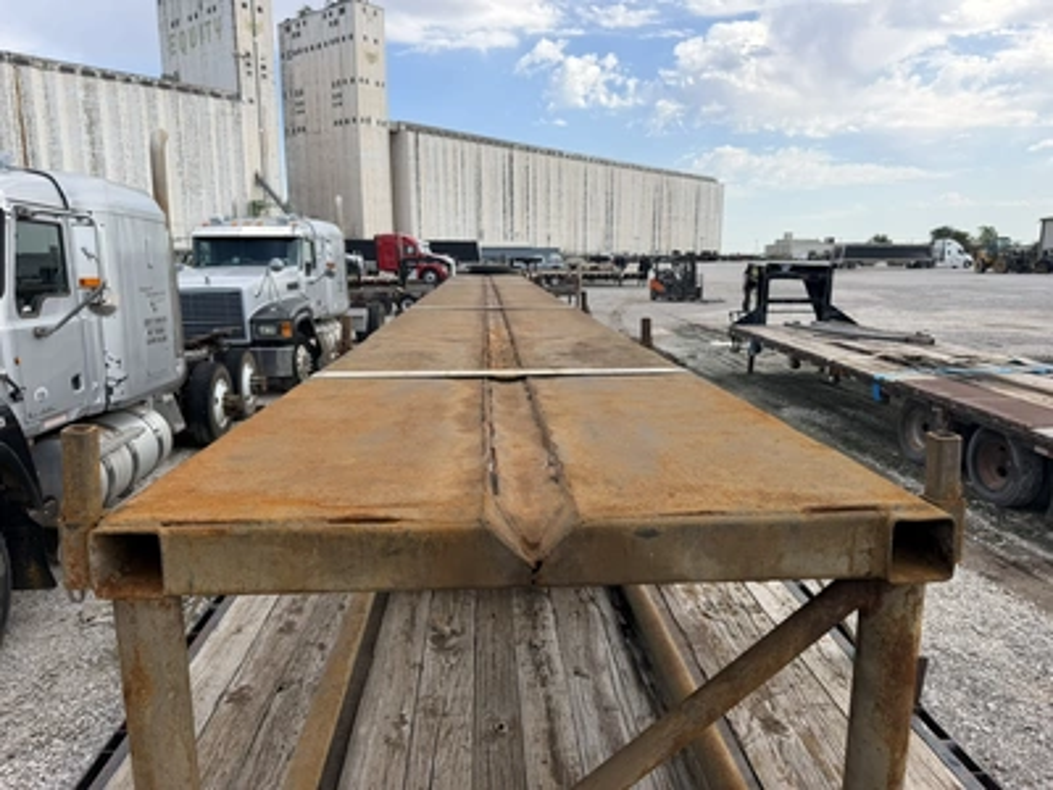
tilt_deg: -10.4
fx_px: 730
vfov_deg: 56.8
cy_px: 395
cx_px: 526
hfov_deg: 71.6
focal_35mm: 24
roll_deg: +0.5
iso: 80
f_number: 1.78
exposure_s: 1/2703
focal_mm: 6.76
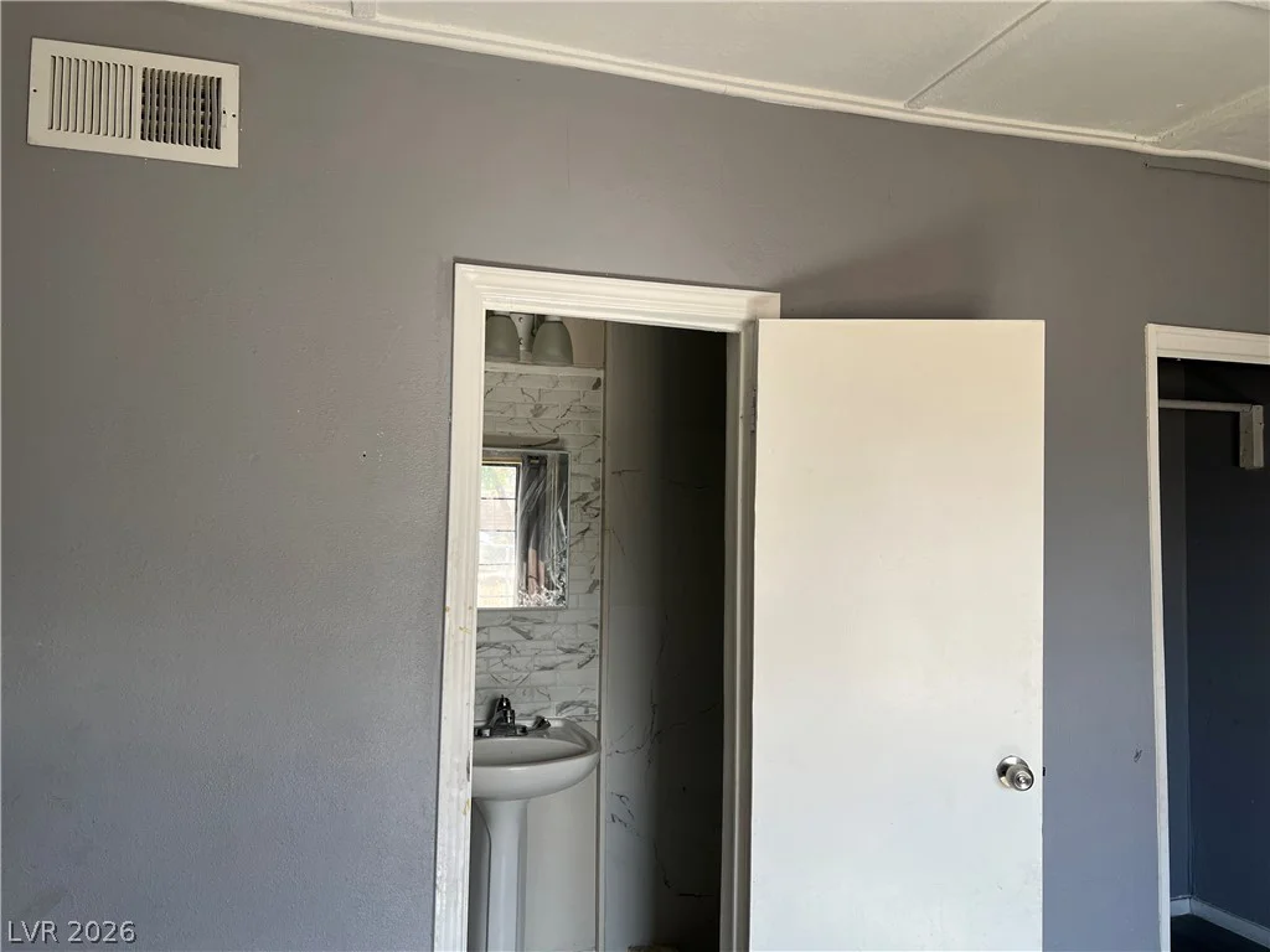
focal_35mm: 26
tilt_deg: +3.5
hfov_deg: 67.3
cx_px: 635
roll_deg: -2.4
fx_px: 954
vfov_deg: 53.1
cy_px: 476
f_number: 1.5
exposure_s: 1/267
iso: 40
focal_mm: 5.7
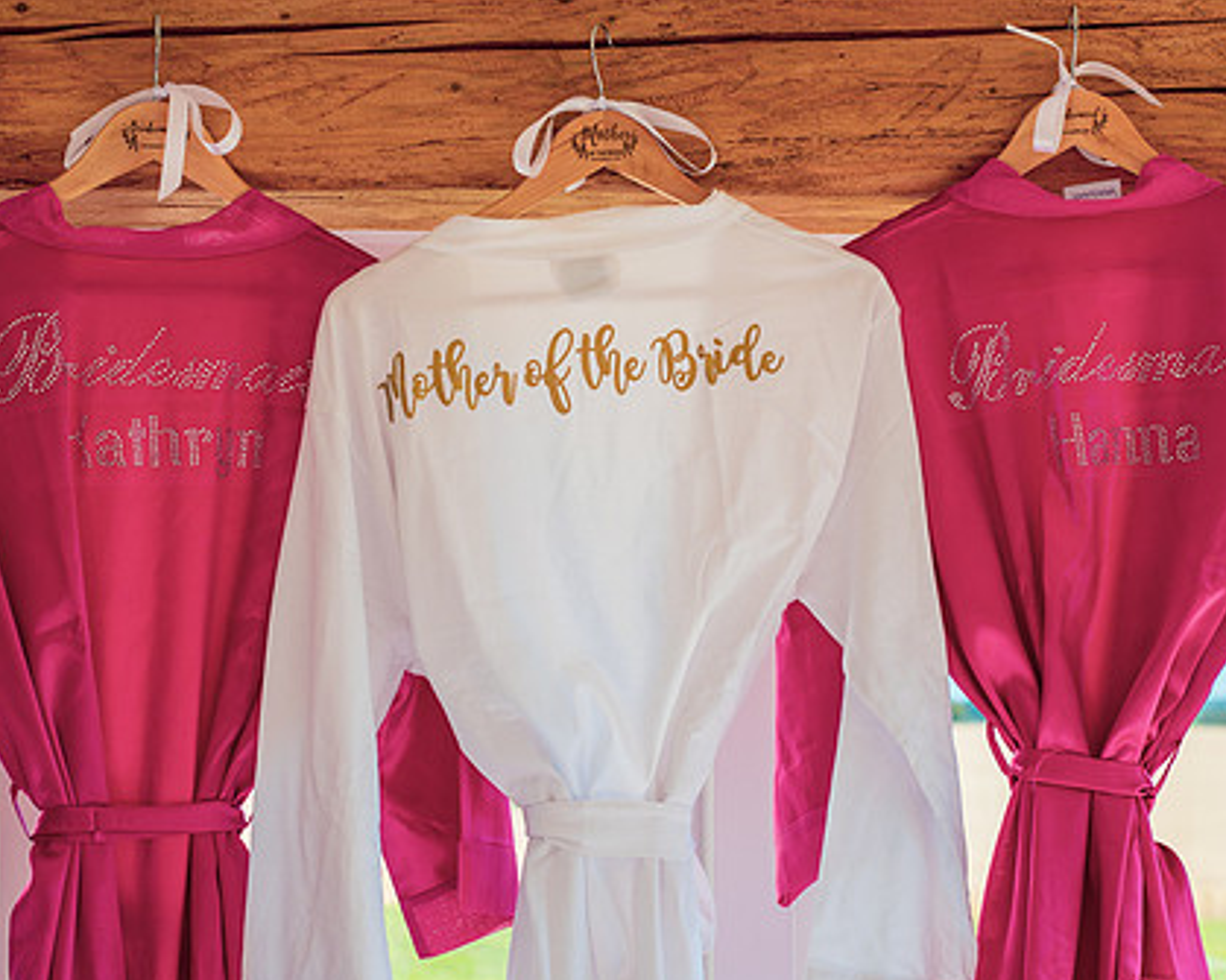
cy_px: 475
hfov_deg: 29.1
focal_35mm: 65
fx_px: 2358
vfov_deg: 23.5
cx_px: 626
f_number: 4.5
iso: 200
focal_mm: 50
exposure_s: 1/500
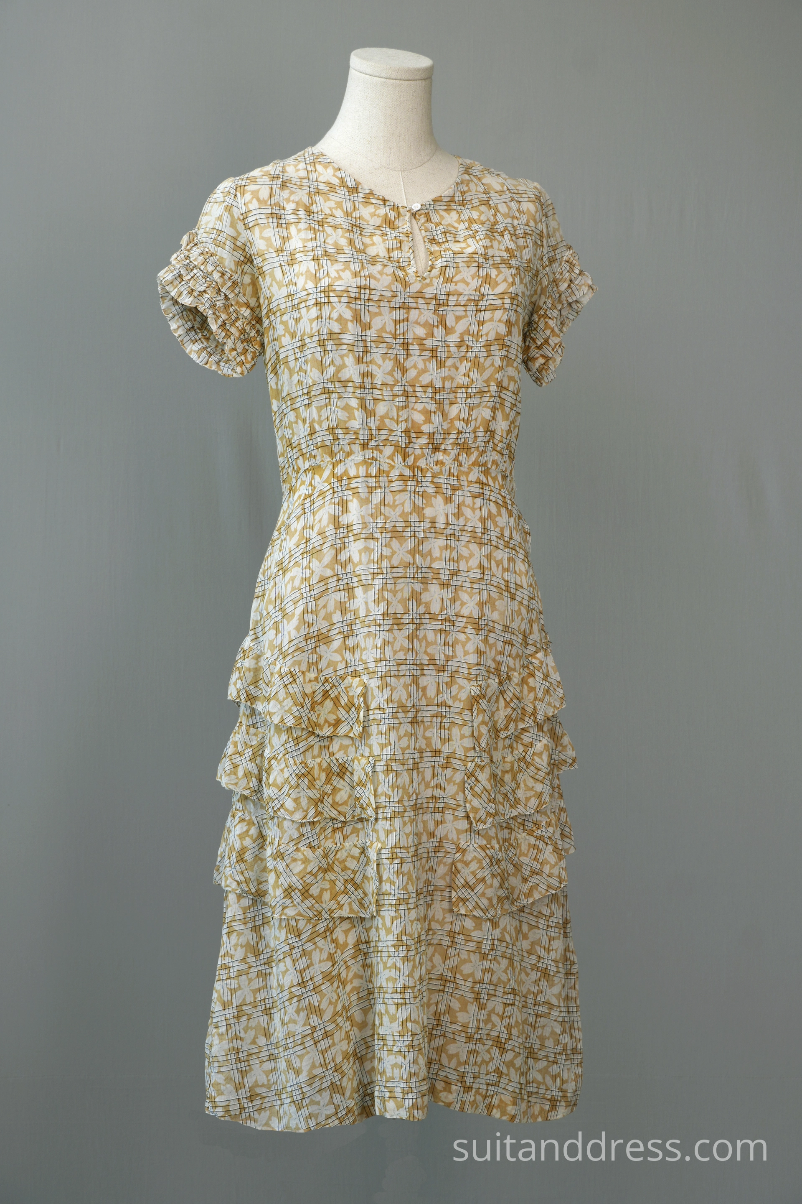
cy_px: 602
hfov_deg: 21.6
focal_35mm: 63
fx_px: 2105
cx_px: 401
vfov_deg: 31.9
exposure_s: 1/30
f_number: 7.1
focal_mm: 42
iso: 160
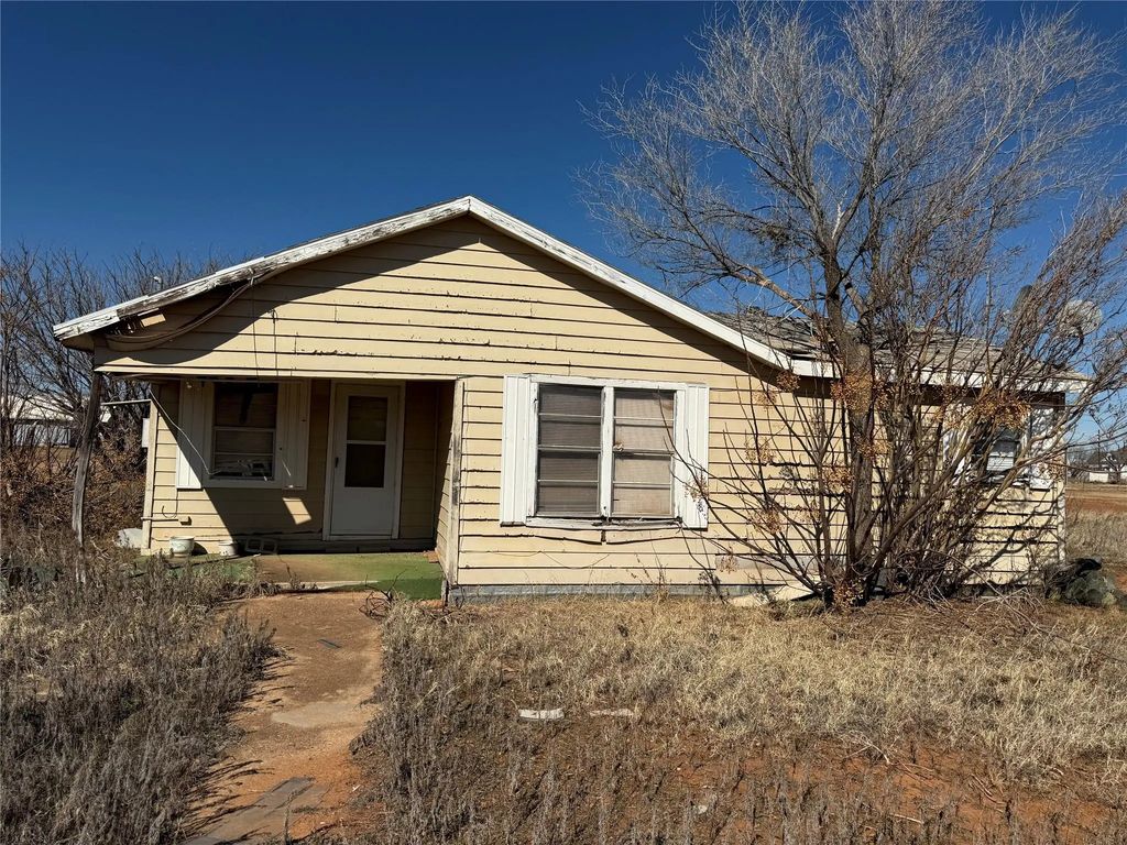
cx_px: 564
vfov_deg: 56.8
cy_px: 422
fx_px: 781
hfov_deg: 71.6
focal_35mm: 24
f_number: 1.78
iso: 80
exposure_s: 1/11905
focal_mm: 6.76
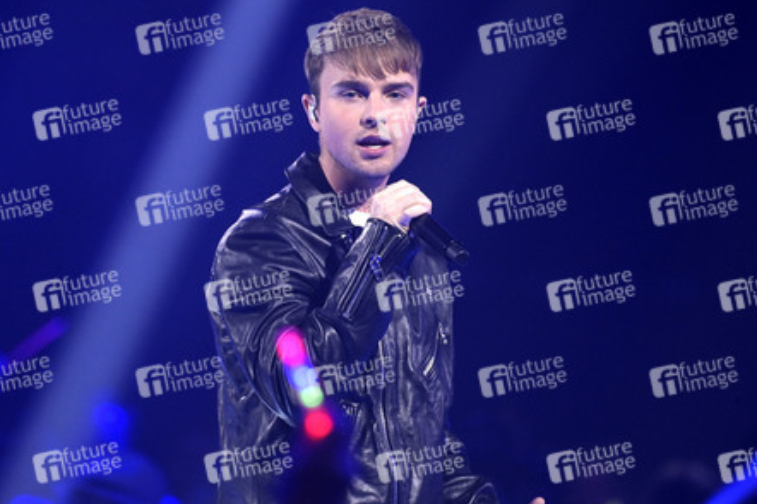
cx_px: 374
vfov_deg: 3.3
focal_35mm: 418
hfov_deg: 4.9
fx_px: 8783
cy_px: 249
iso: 6400
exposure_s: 1/320
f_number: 5.6
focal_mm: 410
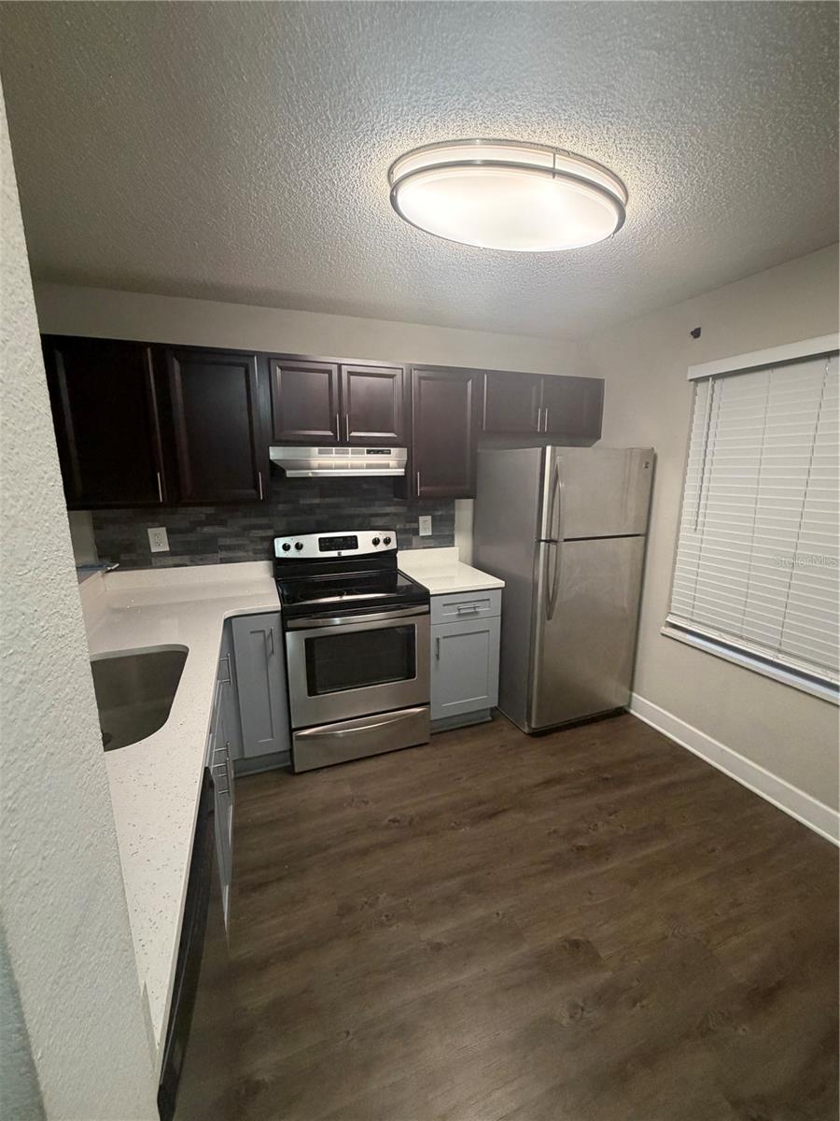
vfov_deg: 102.1
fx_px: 453
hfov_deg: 85.7
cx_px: 420
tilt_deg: -10.5
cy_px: 560
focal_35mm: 14
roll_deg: +0.0
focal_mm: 2.22
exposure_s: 1/60
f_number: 2.2
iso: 250
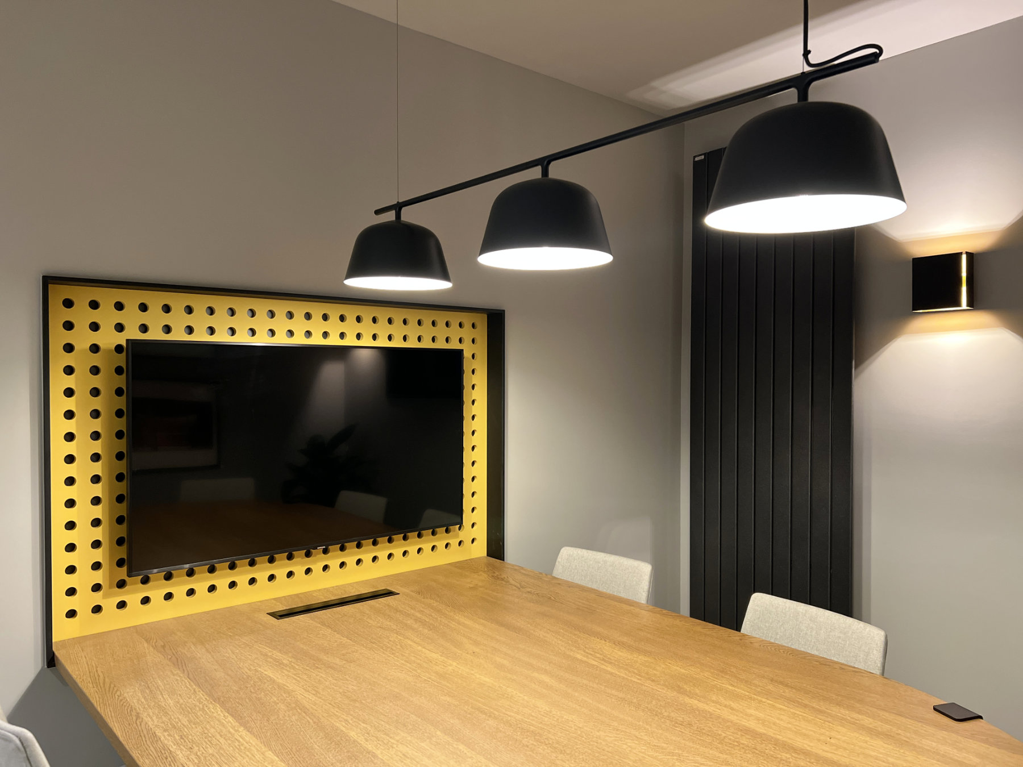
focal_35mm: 26
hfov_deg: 67.3
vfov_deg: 53.1
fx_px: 768
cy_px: 384
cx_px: 512
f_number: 1.5
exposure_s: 1/50
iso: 320
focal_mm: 5.7
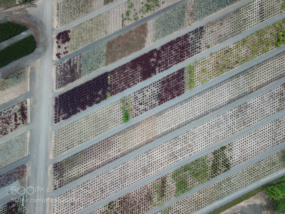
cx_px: 142
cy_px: 107
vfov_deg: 53.1
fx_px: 214
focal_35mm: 26
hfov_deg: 67.3
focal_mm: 4.73
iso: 463
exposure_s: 1/25
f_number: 2.2
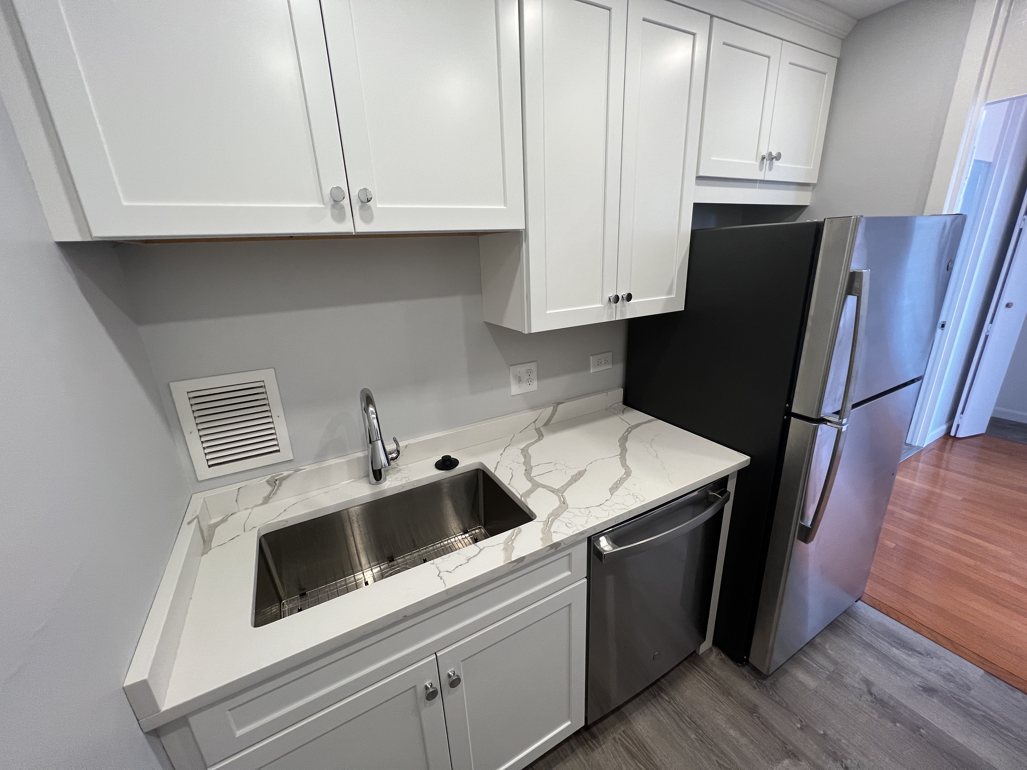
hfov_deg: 106.2
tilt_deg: -18.5
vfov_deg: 89.9
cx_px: 514
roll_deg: +2.6
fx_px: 386
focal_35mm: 13
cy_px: 385
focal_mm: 1.57
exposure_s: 1/120
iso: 160
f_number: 1.8
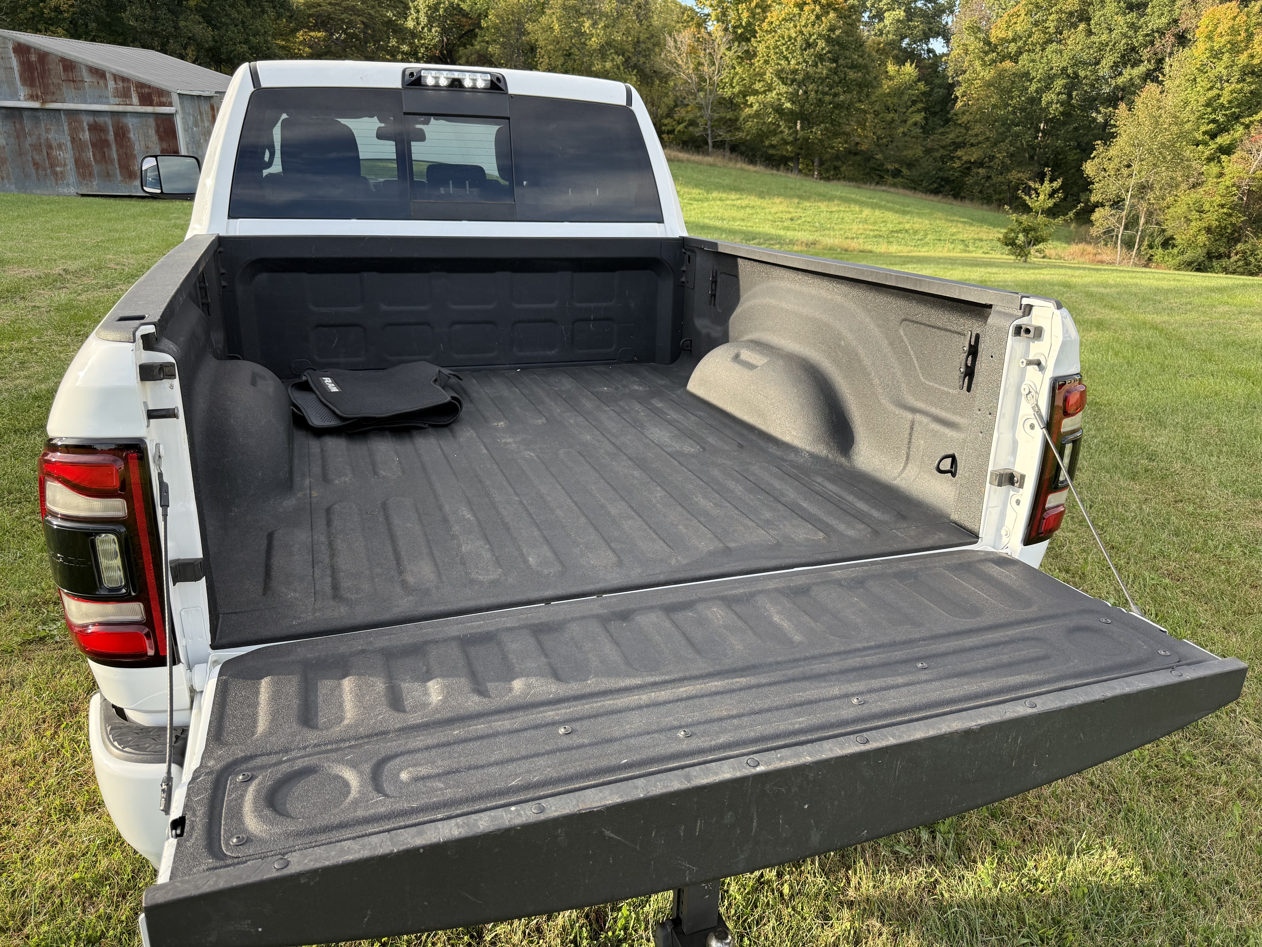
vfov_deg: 56.8
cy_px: 474
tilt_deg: -22.3
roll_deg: -3.4
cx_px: 631
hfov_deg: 71.6
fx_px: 875
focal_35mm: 24
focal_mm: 6.76
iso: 100
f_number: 1.78
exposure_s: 1/849
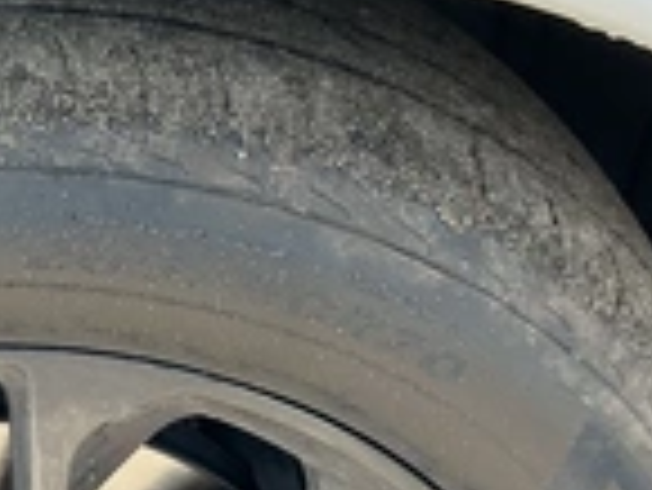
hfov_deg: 24.4
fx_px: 1452
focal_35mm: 77
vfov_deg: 18.5
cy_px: 535
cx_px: 27
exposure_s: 1/153
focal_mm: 3
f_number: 1.8
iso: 32
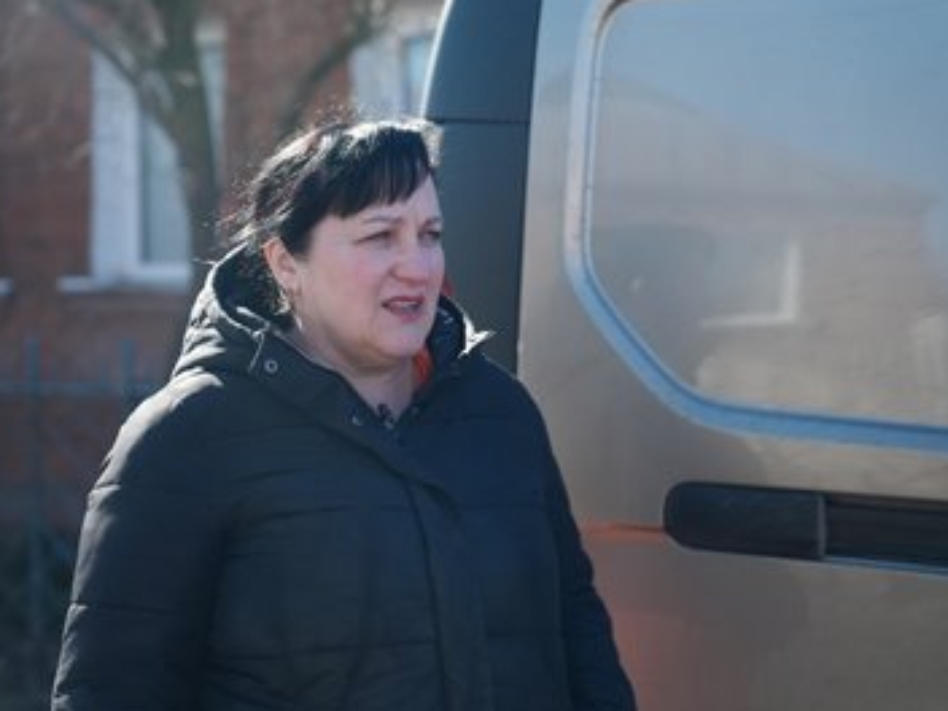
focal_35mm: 59
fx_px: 1616
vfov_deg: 24.8
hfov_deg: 32.7
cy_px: 354
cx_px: 509
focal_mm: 54
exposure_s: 1/400
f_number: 2.8
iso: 6400
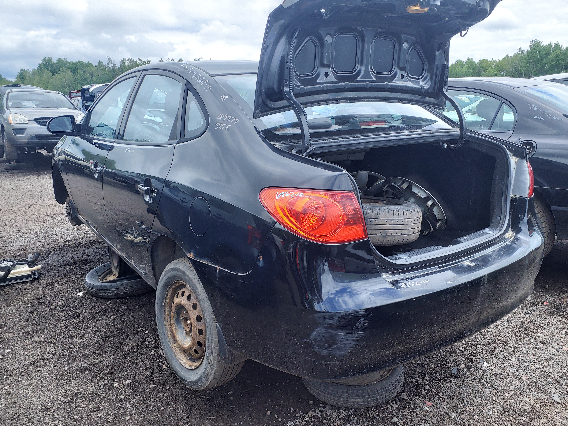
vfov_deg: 53.1
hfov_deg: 67.3
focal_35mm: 26
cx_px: 284
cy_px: 213
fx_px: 427
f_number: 1.9
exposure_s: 1/213
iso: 40
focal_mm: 3.58
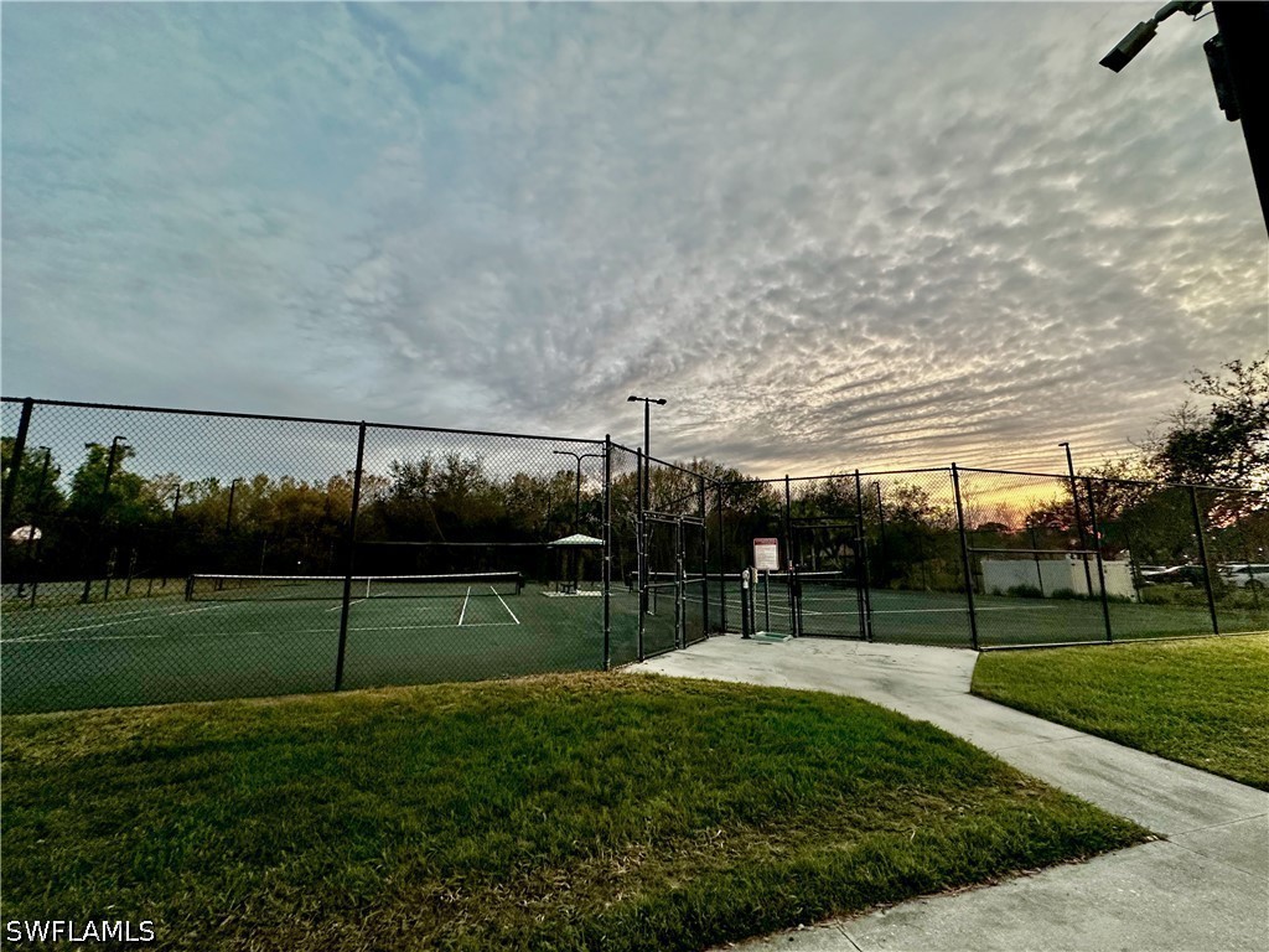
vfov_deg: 85.7
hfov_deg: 102.1
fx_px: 513
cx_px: 634
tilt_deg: +9.7
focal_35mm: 14
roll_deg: +0.1
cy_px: 476
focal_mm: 2.22
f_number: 2.2
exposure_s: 1/60
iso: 320
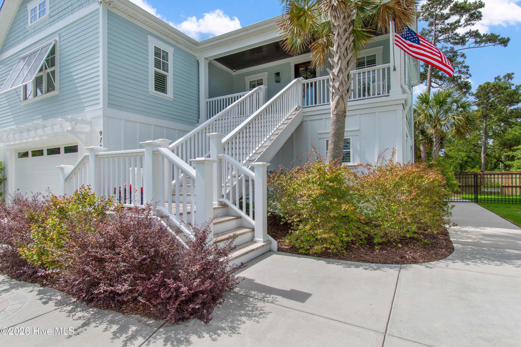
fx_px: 275
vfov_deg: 64.6
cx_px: 260
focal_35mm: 19
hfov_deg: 86.9
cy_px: 174
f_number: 9
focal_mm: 13
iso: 100
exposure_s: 1/320
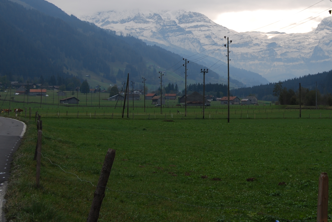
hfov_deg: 26.6
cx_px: 245
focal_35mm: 75
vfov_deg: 18.1
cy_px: 50
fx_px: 692
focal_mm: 30
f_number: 8
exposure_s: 1/250
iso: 100
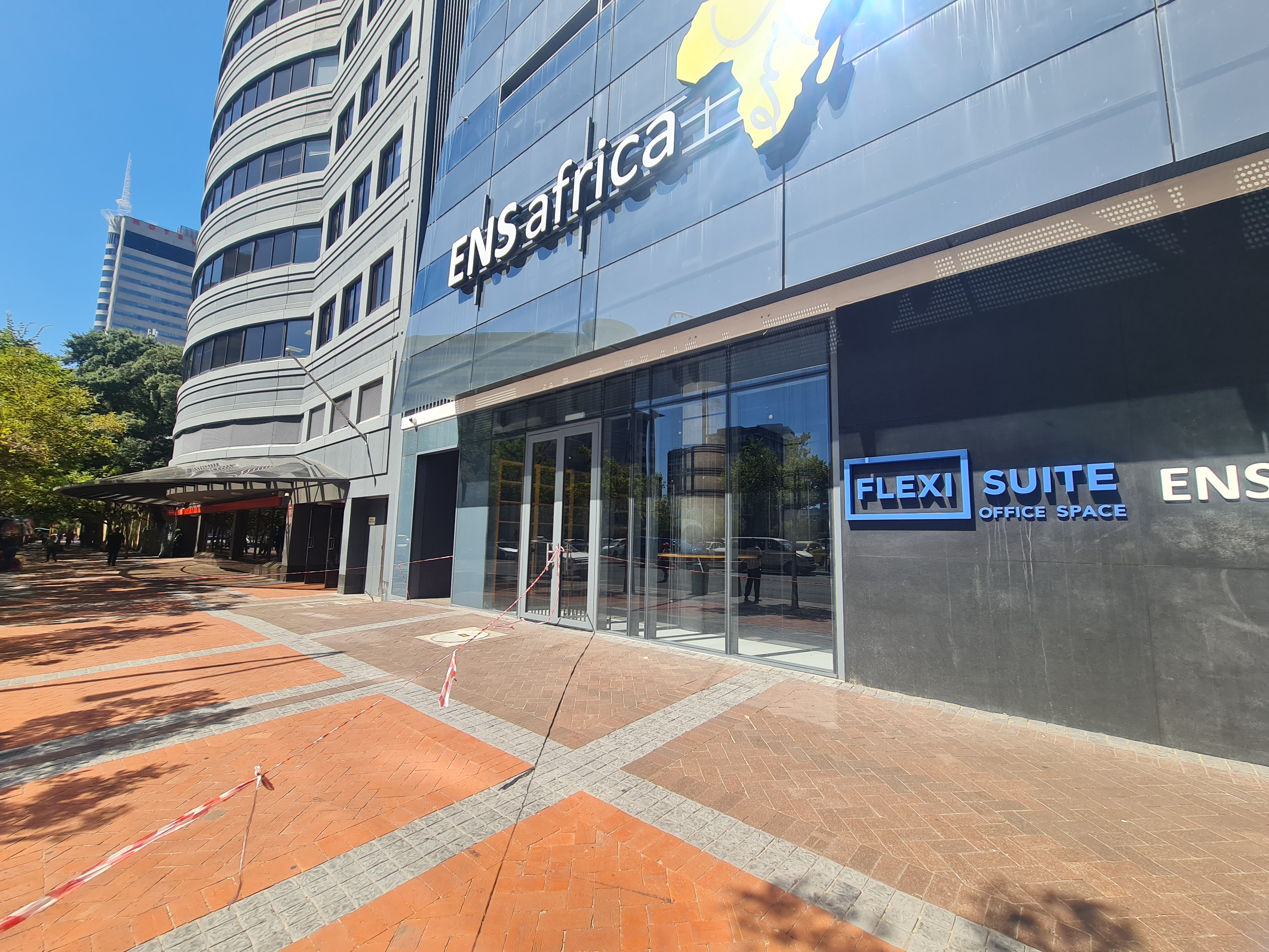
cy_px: 476
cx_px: 634
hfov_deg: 106.2
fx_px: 477
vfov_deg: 89.9
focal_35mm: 13
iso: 50
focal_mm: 2.2
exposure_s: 1/1120
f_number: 2.2
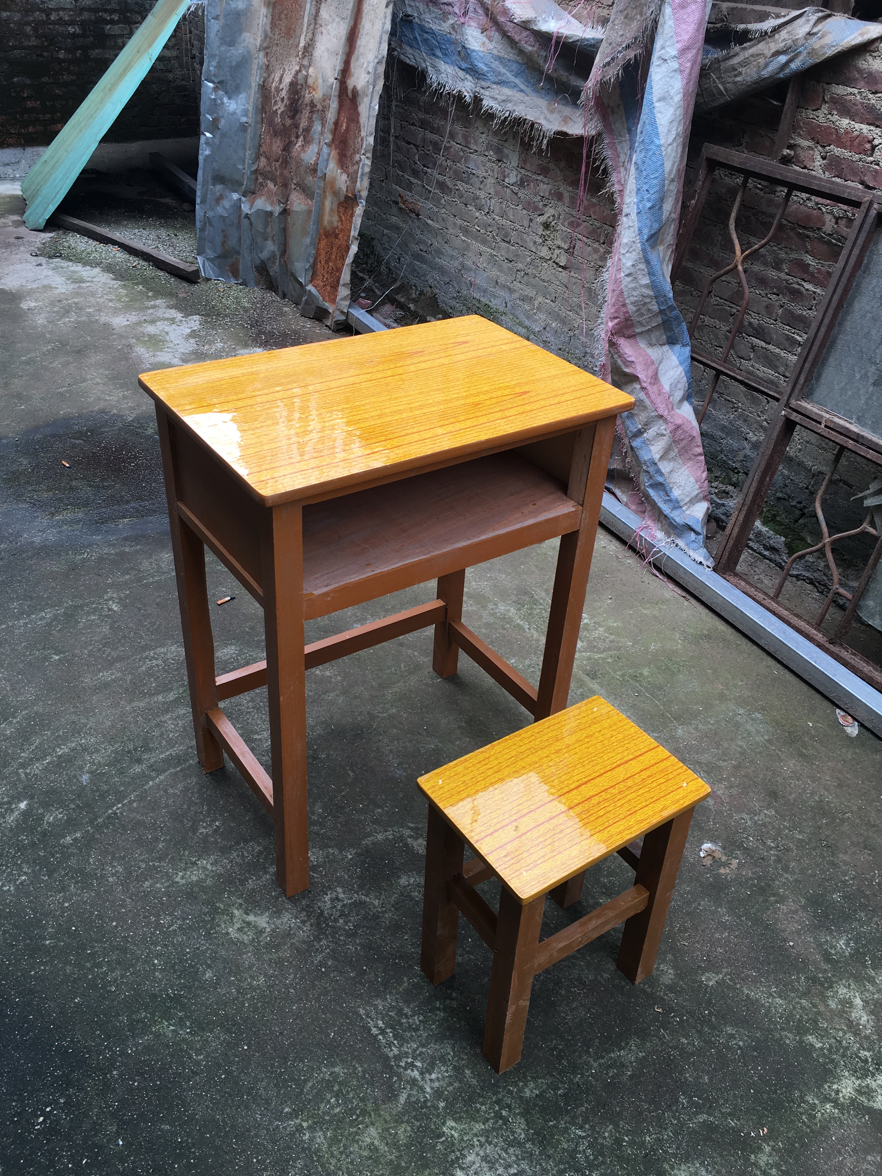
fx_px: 985
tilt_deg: -33.2
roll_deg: -3.7
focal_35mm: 29
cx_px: 441
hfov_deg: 48.2
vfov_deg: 61.7
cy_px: 588
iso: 25
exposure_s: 1/100
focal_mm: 4.15
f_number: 2.2
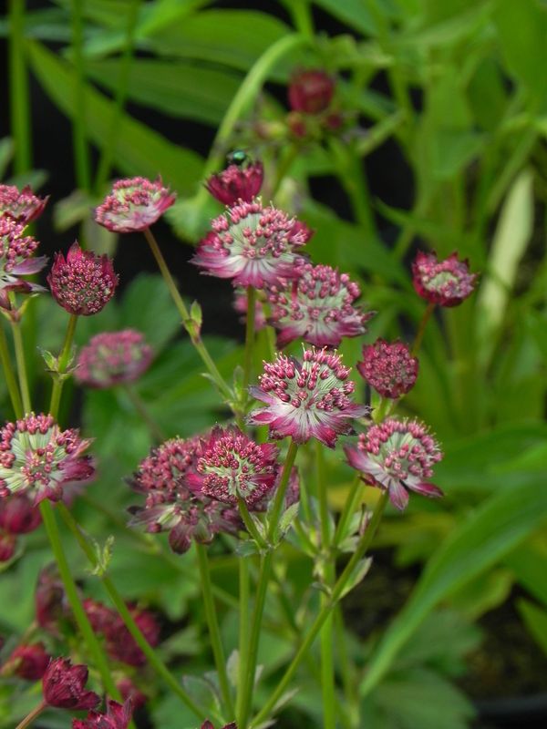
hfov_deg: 6.0
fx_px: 5204
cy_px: 364
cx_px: 274
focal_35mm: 247
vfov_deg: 8.0
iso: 160
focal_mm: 44
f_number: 5
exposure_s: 1/10
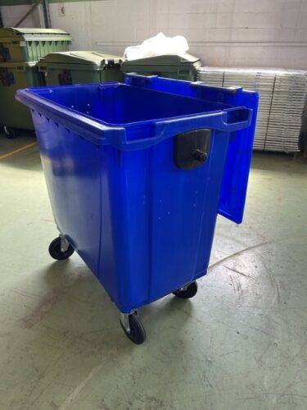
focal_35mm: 26
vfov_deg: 67.3
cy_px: 205
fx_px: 307
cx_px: 154
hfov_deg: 53.1
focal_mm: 5.1
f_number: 1.6
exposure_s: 1/121
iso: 100
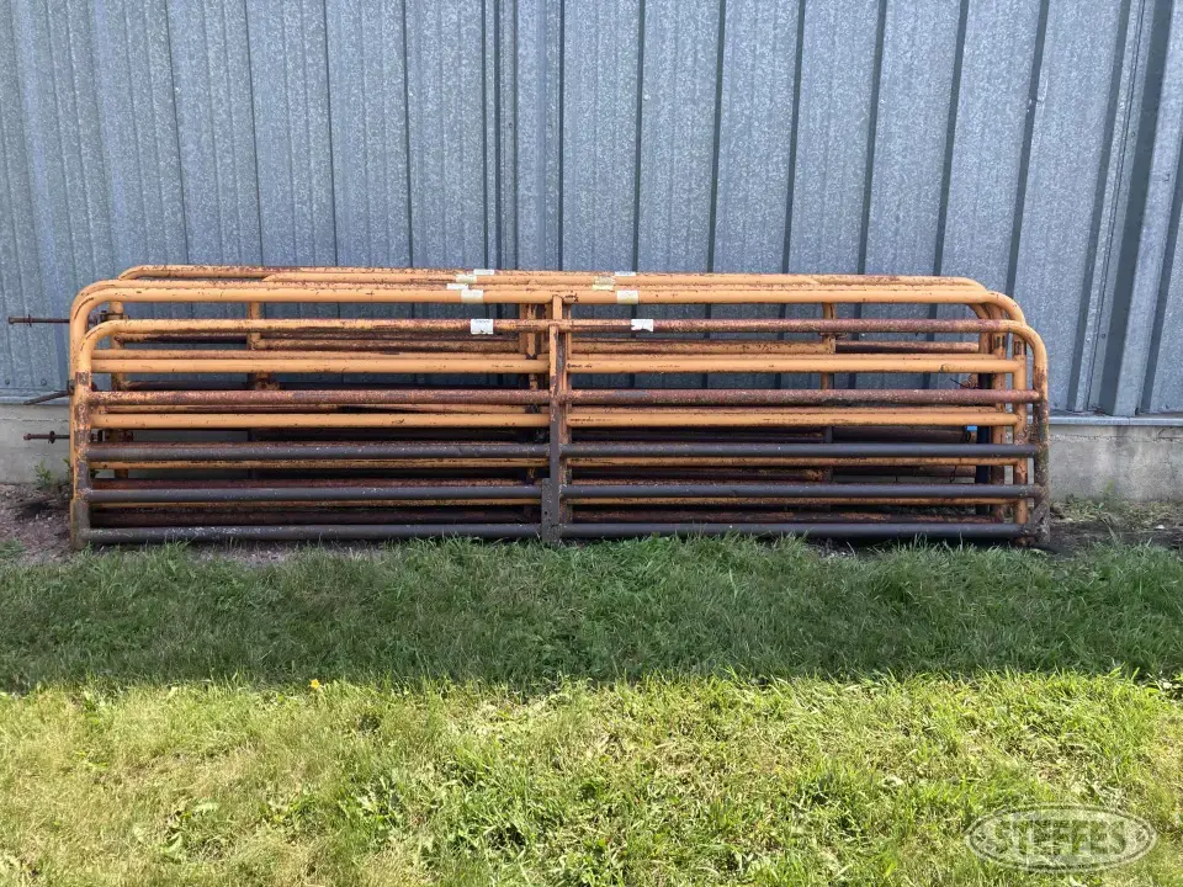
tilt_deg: -13.0
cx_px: 592
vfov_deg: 49.7
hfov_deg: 63.4
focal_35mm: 28
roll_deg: -0.5
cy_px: 444
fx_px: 957
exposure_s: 1/320
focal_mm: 3.99
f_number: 1.8
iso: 20
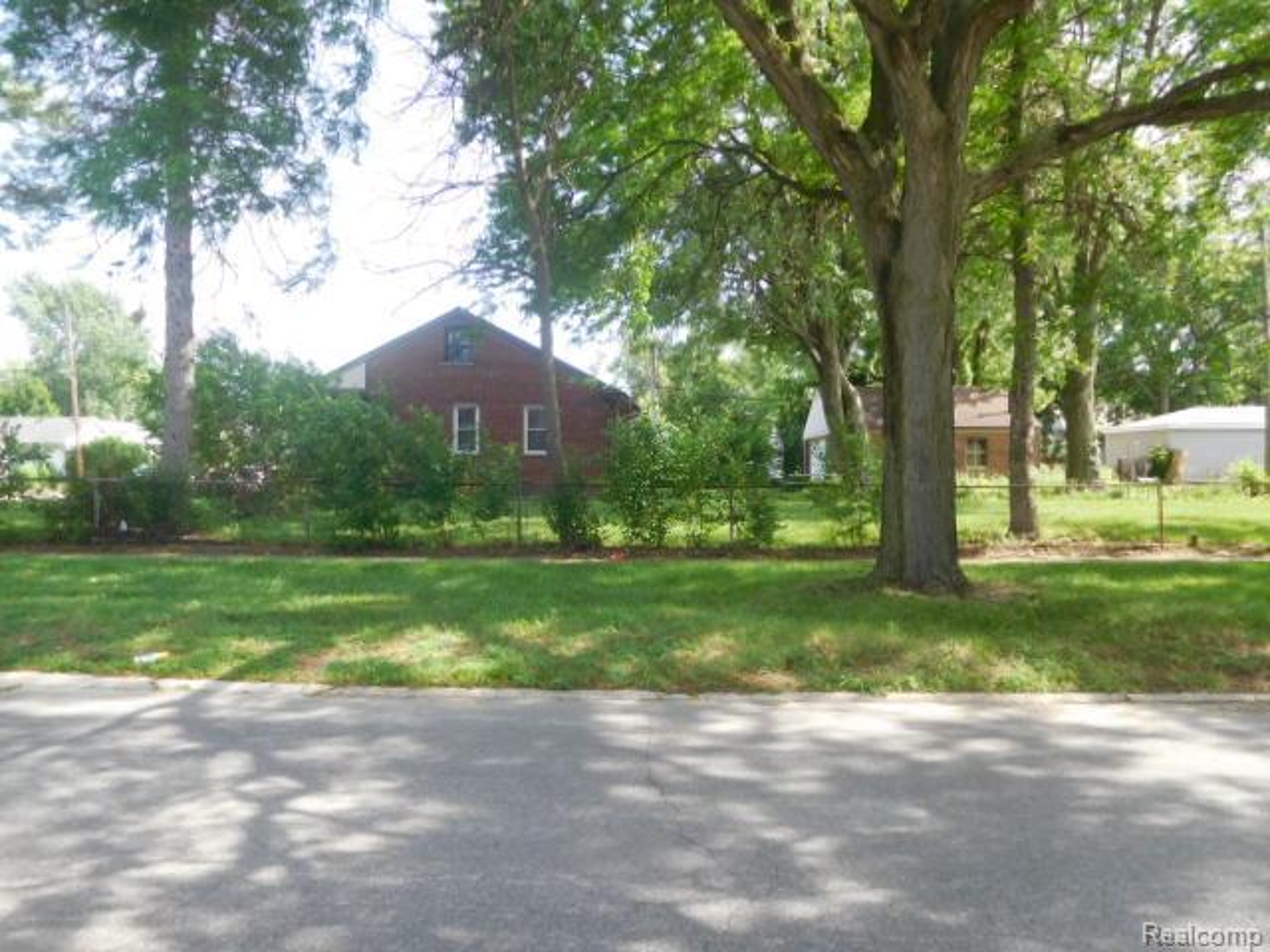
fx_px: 917
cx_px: 635
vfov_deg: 54.9
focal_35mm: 25
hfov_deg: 69.4
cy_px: 476
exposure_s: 1/160
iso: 125
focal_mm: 4.5
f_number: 3.4
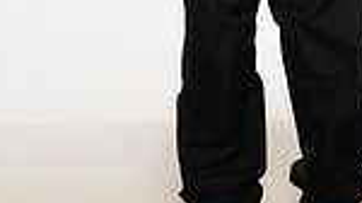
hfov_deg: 12.2
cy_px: -276
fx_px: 1688
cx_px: 253
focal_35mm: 176
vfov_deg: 6.6
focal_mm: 56
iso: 500
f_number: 6.3
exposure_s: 1/200
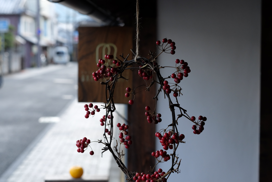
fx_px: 635
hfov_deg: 24.2
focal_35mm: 84
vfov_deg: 16.3
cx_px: 136
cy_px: 91
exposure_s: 1/500
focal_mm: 56
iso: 1000
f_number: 5.6
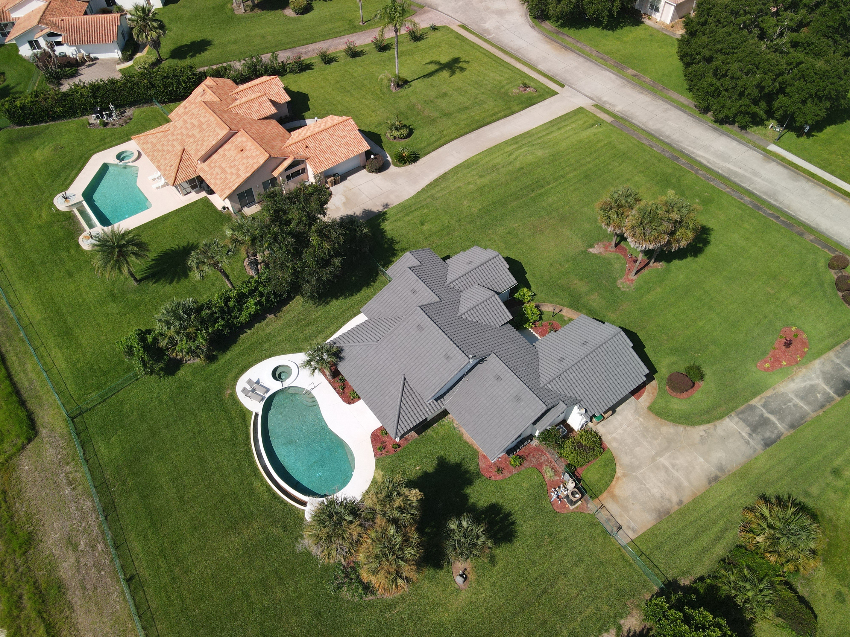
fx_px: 589
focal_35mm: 24
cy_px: 318
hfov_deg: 71.6
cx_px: 425
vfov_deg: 56.8
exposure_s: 1/320
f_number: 2.8
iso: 110
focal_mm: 4.5
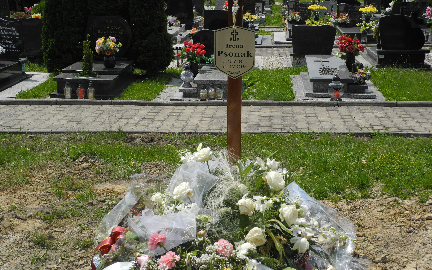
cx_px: 217
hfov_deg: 34.5
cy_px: 124
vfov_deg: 22.0
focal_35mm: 59
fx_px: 695
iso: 100
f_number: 4.5
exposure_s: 1/1000
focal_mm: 11.8
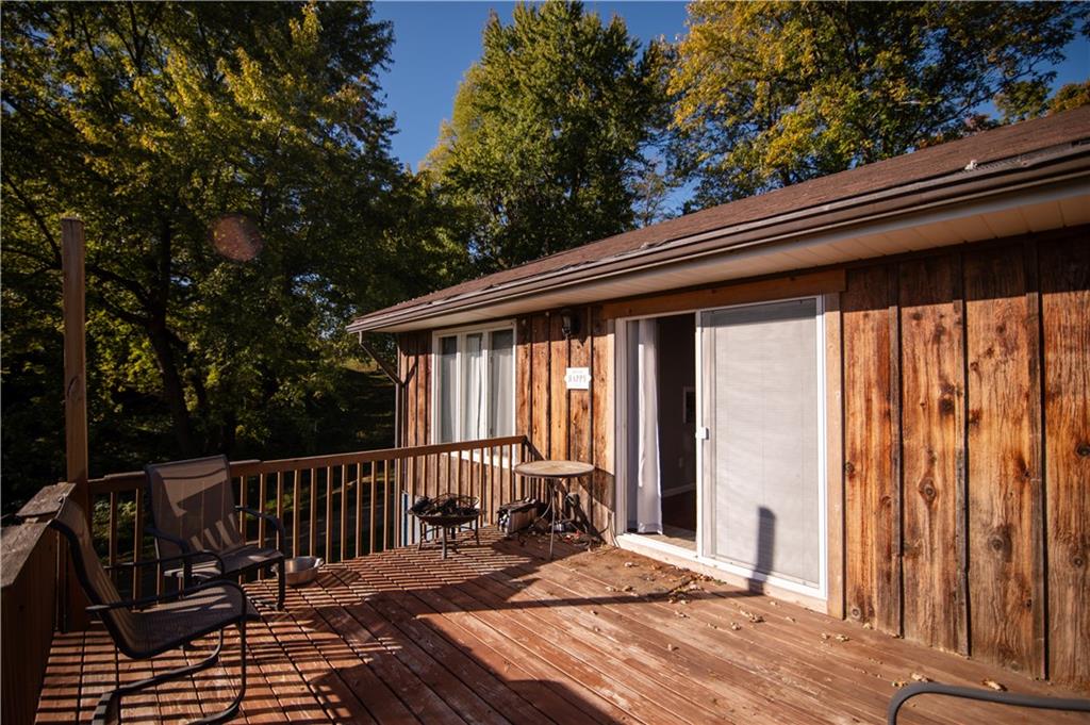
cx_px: 545
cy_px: 362
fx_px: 484
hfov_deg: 96.8
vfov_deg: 73.7
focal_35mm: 16
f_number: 2.8
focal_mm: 16
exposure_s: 1/3200
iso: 100
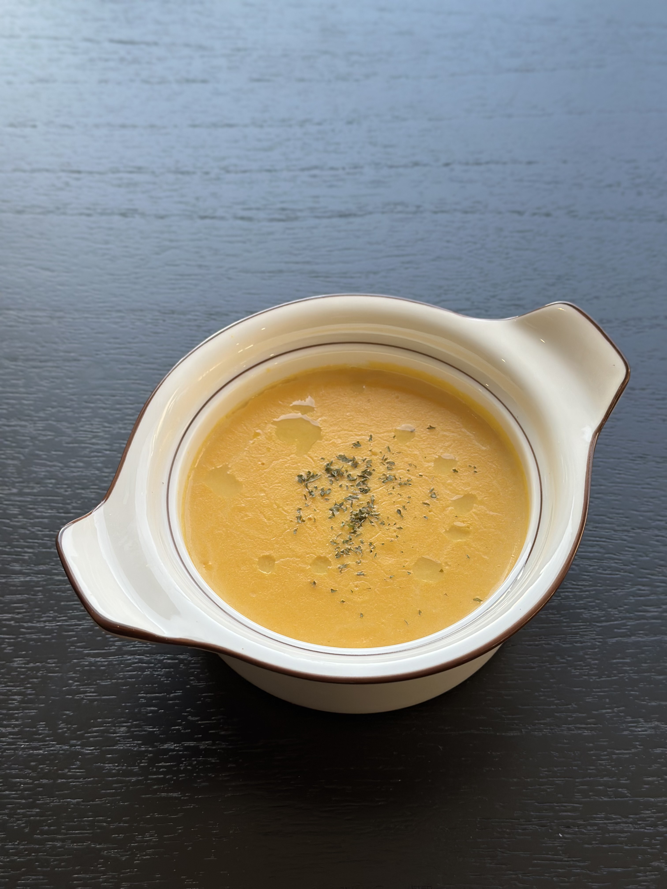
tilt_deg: -55.5
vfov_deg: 39.7
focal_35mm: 48
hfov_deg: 30.3
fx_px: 1233
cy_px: 444
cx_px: 334
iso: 80
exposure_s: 1/417
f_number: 1.78
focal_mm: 6.86
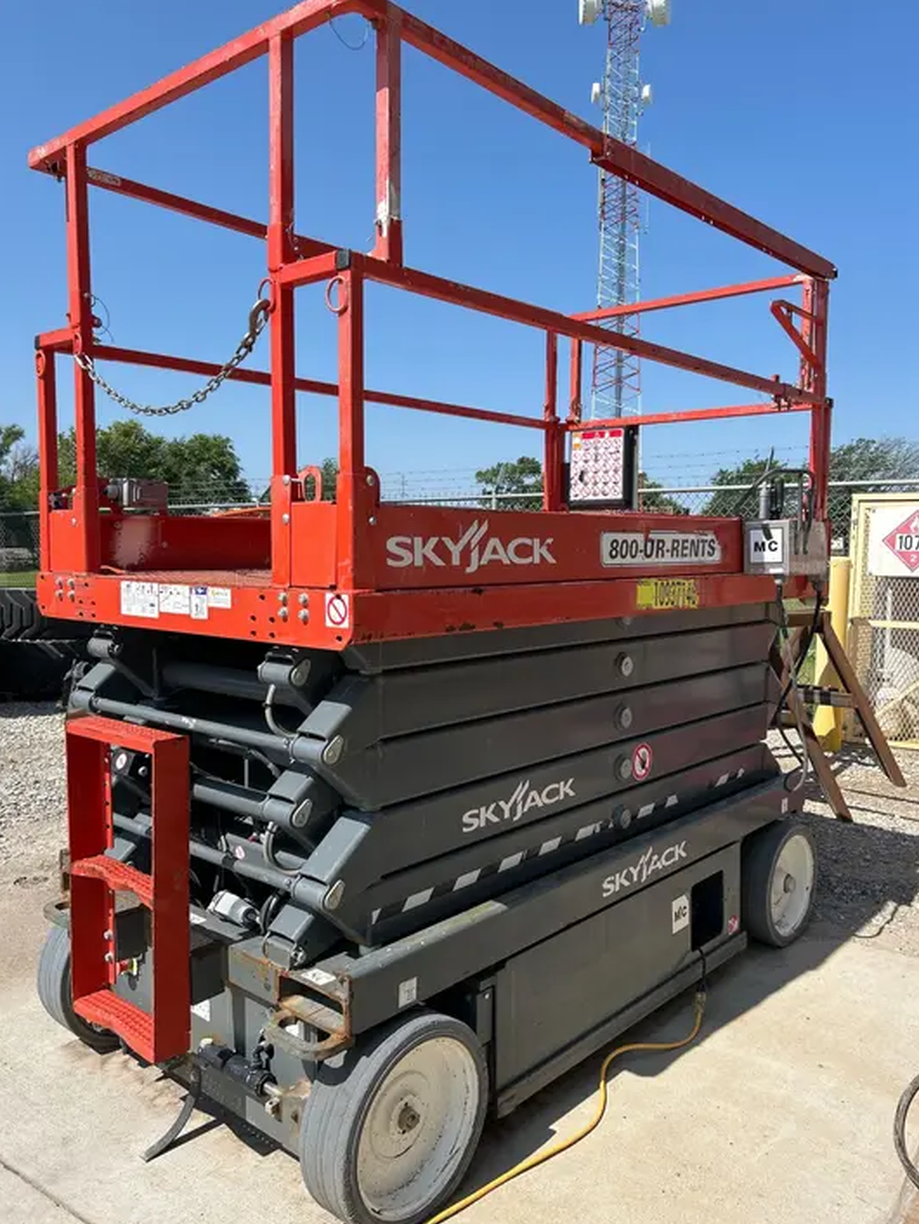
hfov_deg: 51.4
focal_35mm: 27
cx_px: 468
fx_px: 955
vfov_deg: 65.3
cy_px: 622
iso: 50
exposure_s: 1/3704
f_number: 1.5
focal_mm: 5.7
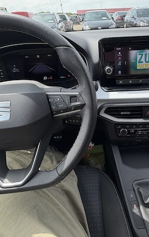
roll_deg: +3.0
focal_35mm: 23
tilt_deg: -29.2
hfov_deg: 51.7
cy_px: 100
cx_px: 103
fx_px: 149
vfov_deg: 76.6
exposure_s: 1/370
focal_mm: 2.22
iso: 50
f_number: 2.2
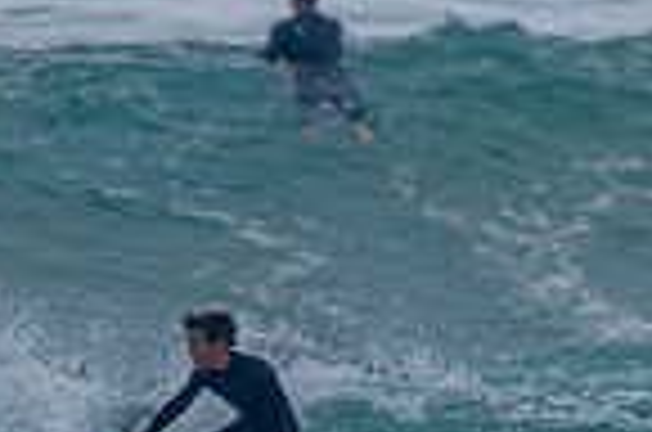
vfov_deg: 0.6
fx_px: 44401
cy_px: 439
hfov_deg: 0.8
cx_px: 94
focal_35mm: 2457
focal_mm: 500
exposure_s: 1/2000
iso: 400
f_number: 5.6
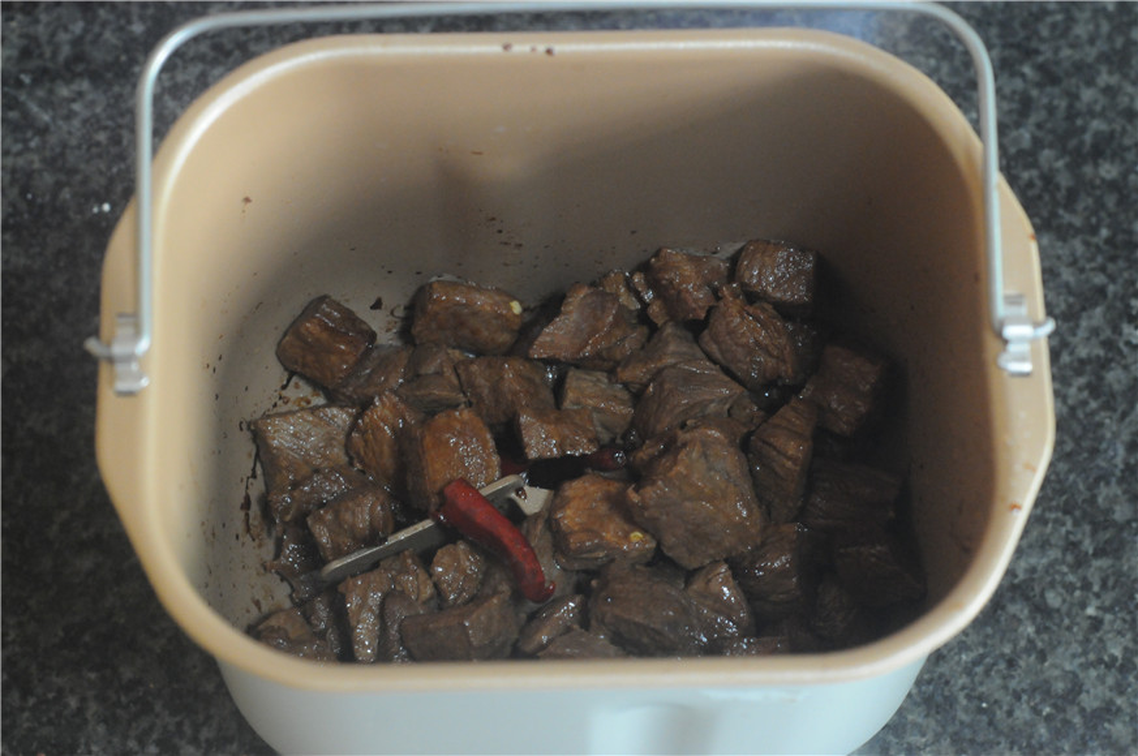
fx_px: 2368
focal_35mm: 75
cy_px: 378
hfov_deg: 27.0
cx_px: 569
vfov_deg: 18.1
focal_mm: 50
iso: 1800
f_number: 4.5
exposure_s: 1/15
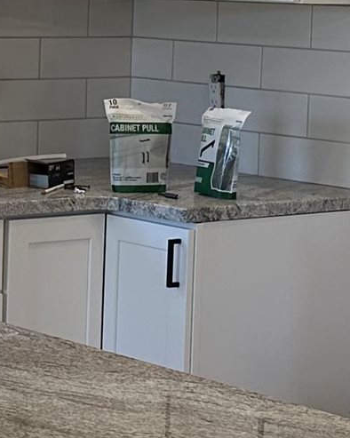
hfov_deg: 10.4
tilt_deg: -4.8
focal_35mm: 146
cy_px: 84
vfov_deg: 13.1
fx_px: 1892
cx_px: -34
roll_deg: -0.9
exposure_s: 1/166
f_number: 1.78
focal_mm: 6.86
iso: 100
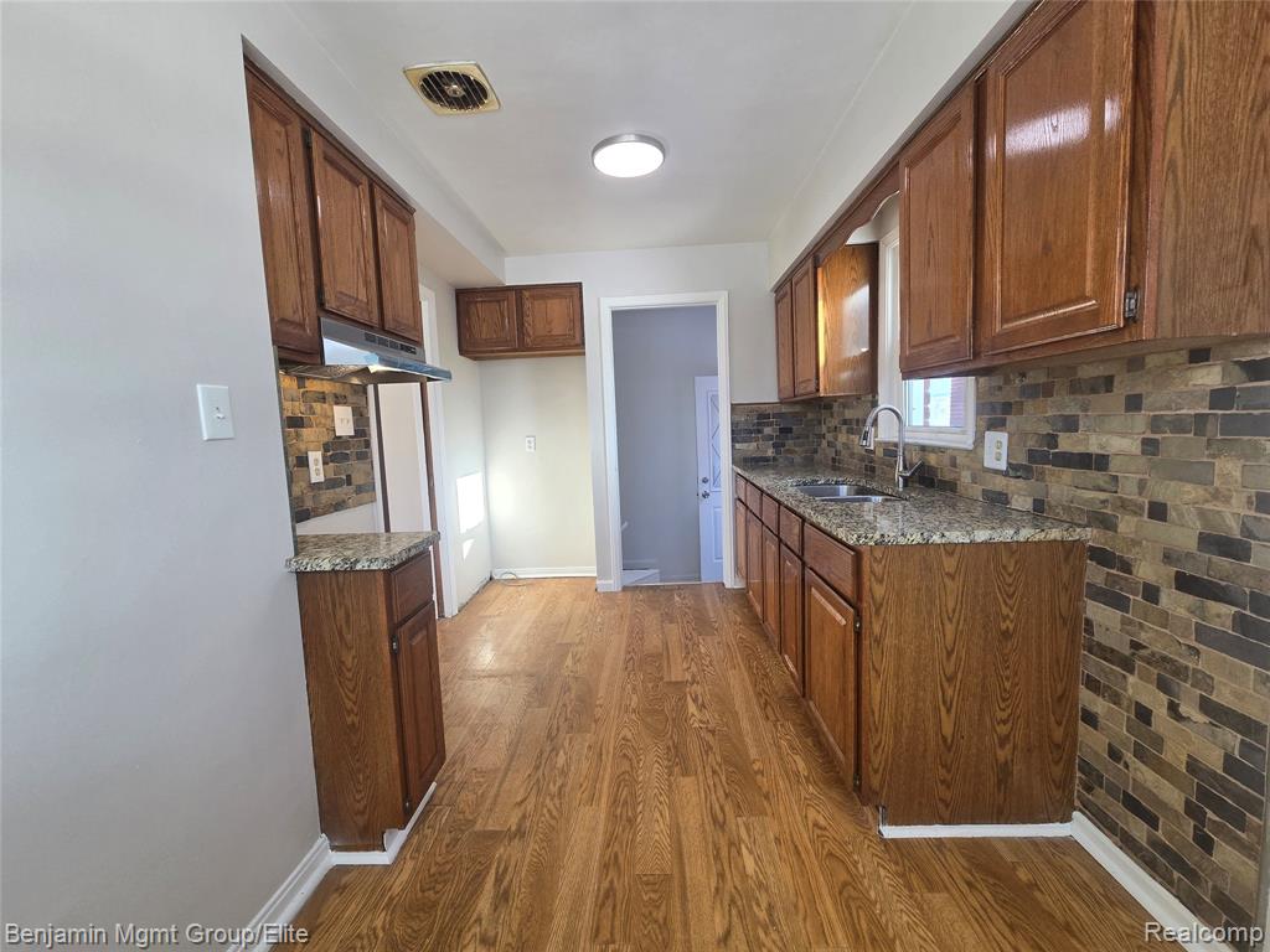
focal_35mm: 13
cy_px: 476
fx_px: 477
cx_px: 635
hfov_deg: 106.2
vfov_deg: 89.9
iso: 80
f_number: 2.2
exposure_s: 1/120
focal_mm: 2.2
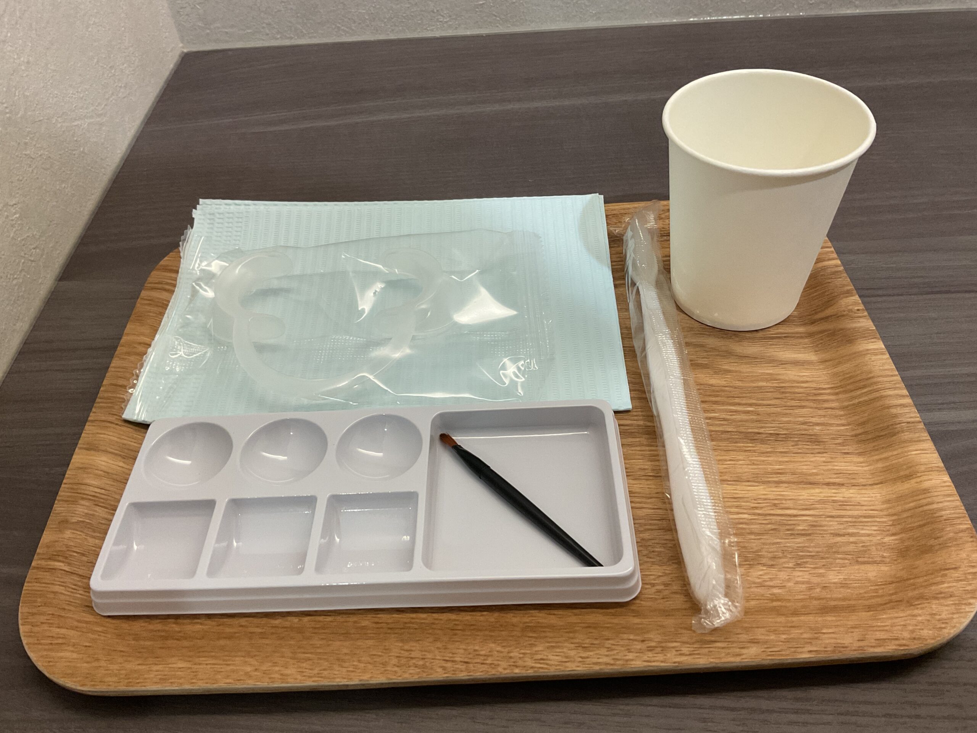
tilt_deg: -45.0
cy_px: 366
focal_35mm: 29
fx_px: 818
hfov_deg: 61.7
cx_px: 488
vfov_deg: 48.2
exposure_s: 1/60
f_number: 1.8
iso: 160
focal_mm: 3
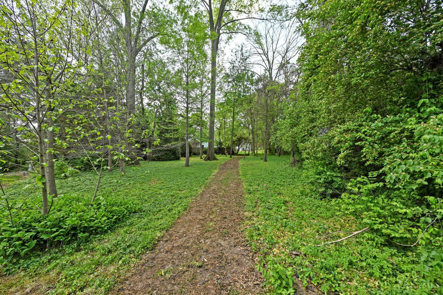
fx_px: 172
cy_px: 148
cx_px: 222
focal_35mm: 14
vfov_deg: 81.2
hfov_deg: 104.3
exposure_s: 1/250
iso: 200
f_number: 5
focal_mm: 14
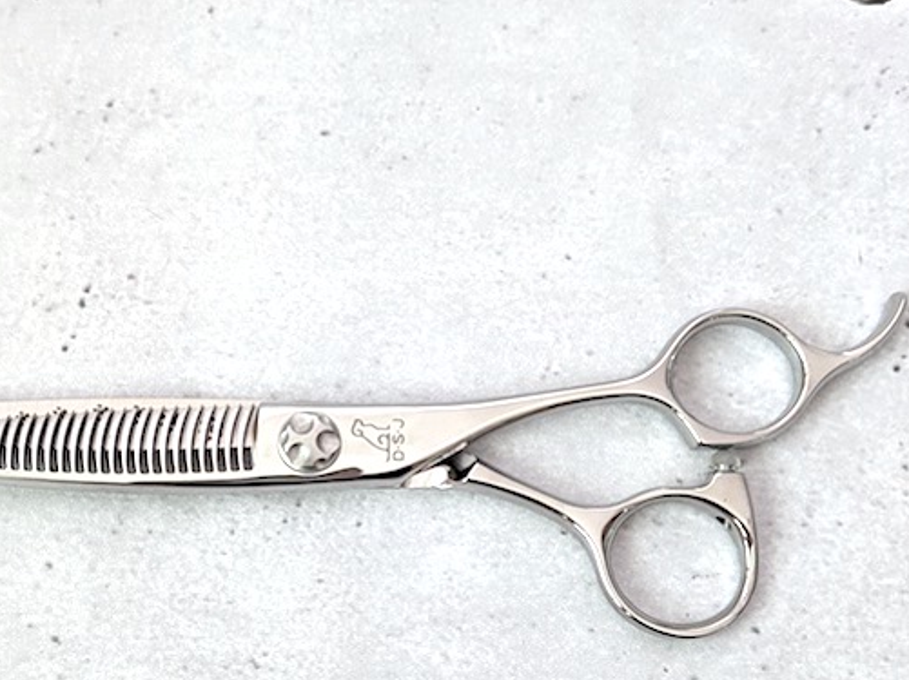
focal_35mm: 32
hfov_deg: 56.5
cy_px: 430
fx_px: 840
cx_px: 371
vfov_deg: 43.7
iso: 253
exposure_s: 1/25
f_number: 1.89
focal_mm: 5.43
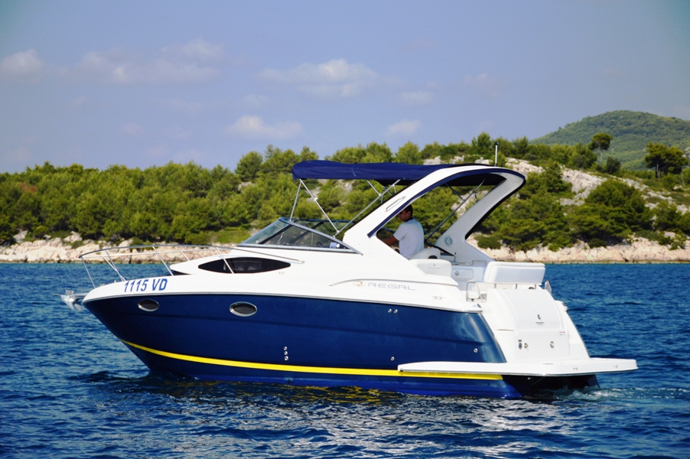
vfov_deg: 14.7
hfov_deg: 21.9
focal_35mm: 93
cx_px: 345
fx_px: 1781
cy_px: 230
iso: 180
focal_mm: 62
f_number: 5
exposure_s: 1/4000
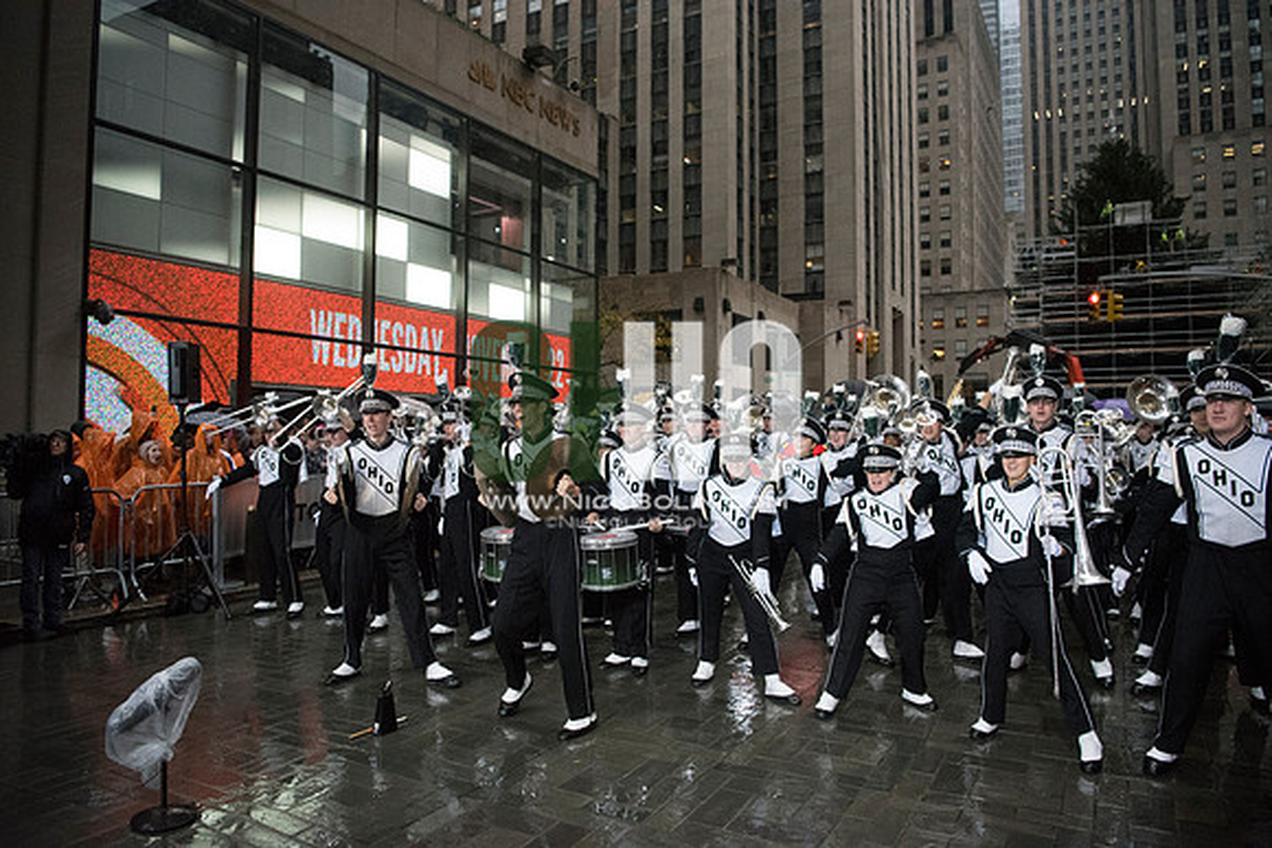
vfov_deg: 53.2
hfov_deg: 73.7
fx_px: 848
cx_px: 636
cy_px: 424
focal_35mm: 24
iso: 10000
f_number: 2.8
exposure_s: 1/4000
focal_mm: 24
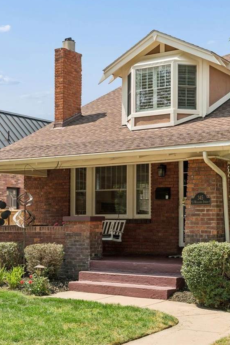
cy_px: 170
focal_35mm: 58
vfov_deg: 34.5
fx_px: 556
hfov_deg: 23.3
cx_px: 141
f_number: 9
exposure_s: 1/500
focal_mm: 38
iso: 400
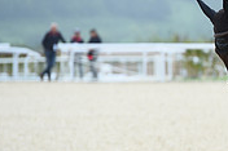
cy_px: 94
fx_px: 3967
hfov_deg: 3.3
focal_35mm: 627
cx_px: 359
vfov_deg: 2.2
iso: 560
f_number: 5
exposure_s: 1/800
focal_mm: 190
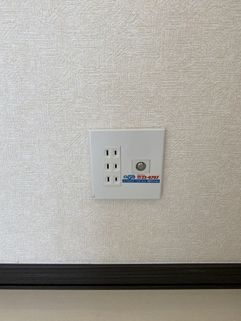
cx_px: 120
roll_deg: +1.0
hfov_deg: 53.1
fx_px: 241
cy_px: 160
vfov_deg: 67.3
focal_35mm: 26
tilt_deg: -23.8
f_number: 1.8
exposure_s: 1/121
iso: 100
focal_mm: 4.25
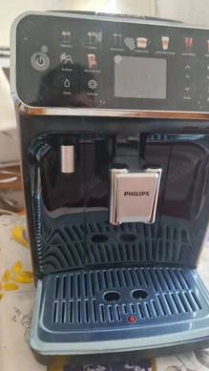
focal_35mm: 28
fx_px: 276
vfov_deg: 67.9
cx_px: 128
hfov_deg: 41.3
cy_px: 182
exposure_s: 1/50
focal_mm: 7
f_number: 1.8
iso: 250
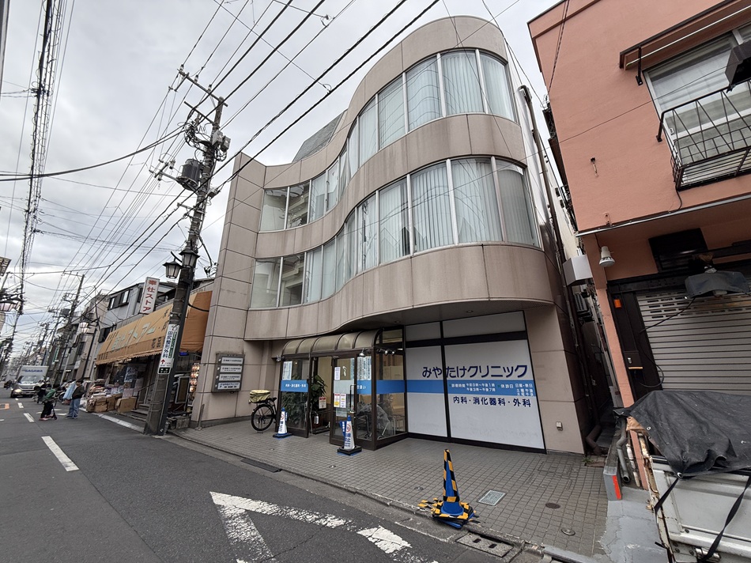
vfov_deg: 85.6
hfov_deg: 102.1
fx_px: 304
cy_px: 282
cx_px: 376
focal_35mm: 14
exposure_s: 1/142
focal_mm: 2.22
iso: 64
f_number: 2.2
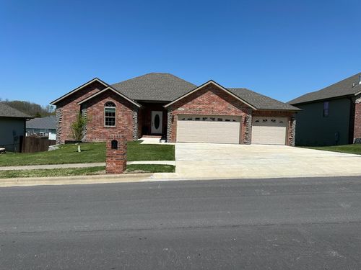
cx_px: 180
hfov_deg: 71.6
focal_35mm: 24
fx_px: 250
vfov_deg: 56.8
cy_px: 135
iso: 80
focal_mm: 6.86
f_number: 1.78
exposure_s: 1/7576
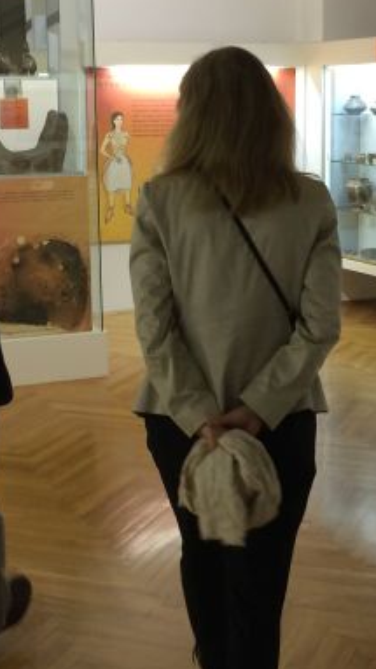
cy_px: 309
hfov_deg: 18.2
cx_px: 187
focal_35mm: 66
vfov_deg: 31.9
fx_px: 1172
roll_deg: +1.1
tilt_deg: -9.9
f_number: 2.2
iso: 125
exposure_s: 1/33
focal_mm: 4.15
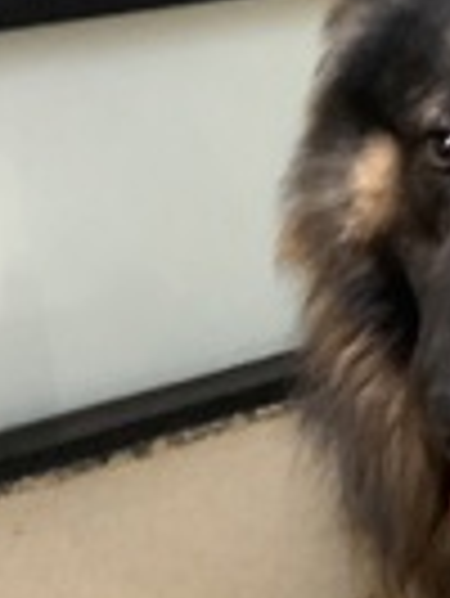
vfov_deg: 20.0
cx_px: 614
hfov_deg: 14.4
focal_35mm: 98
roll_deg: -1.4
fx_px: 1696
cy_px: 342
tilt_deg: -25.1
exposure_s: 1/25
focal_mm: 3.3
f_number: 2.4
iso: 400
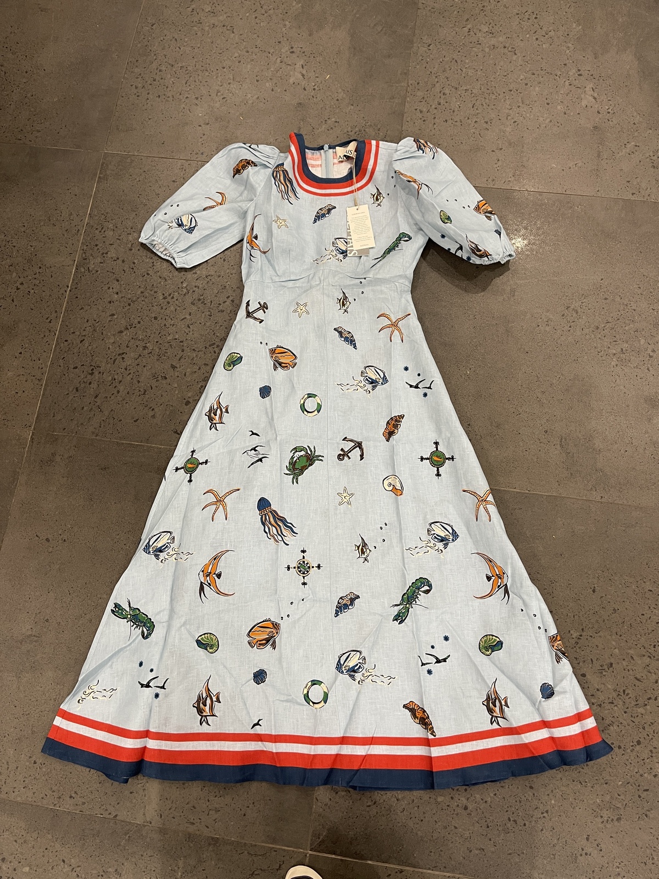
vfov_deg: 69.4
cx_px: 330
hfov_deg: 54.9
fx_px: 635
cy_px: 440
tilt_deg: -74.7
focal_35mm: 25
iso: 200
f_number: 1.6
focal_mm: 5.1
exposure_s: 1/50
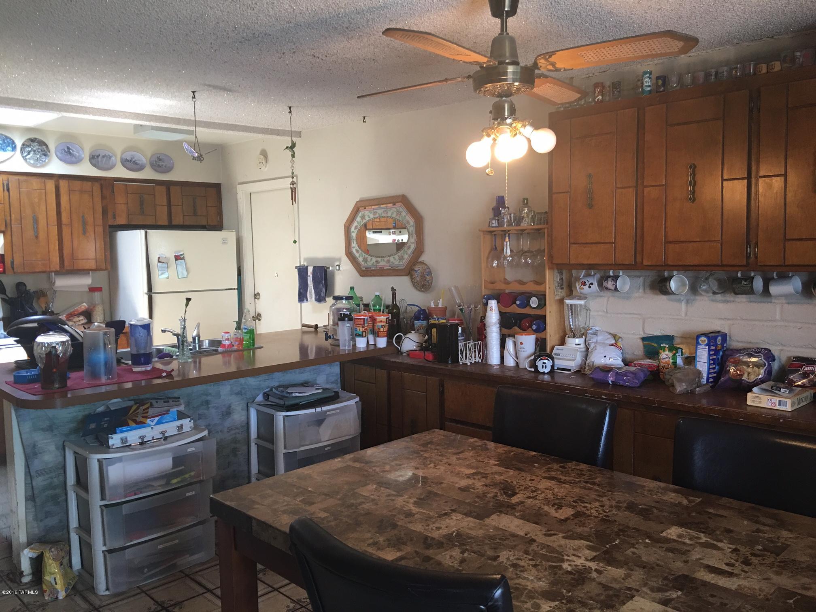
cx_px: 408
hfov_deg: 61.7
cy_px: 306
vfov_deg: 48.2
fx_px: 684
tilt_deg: -4.1
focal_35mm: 29
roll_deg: +1.0
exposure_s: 1/15
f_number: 2.2
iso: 32
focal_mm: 4.15
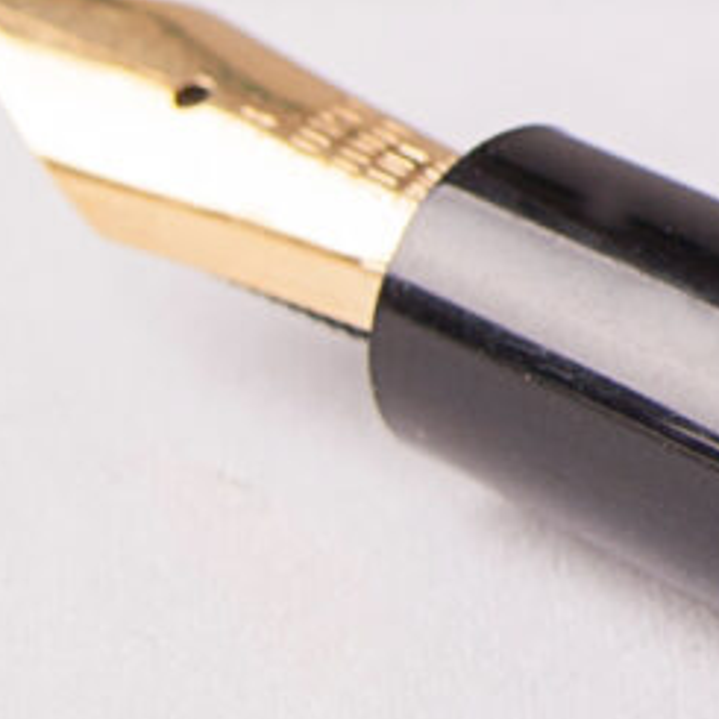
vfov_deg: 1.9
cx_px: -1473
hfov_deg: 1.9
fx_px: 21878
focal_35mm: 931
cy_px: 1128
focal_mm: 105
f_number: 9
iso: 200
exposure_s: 1/125
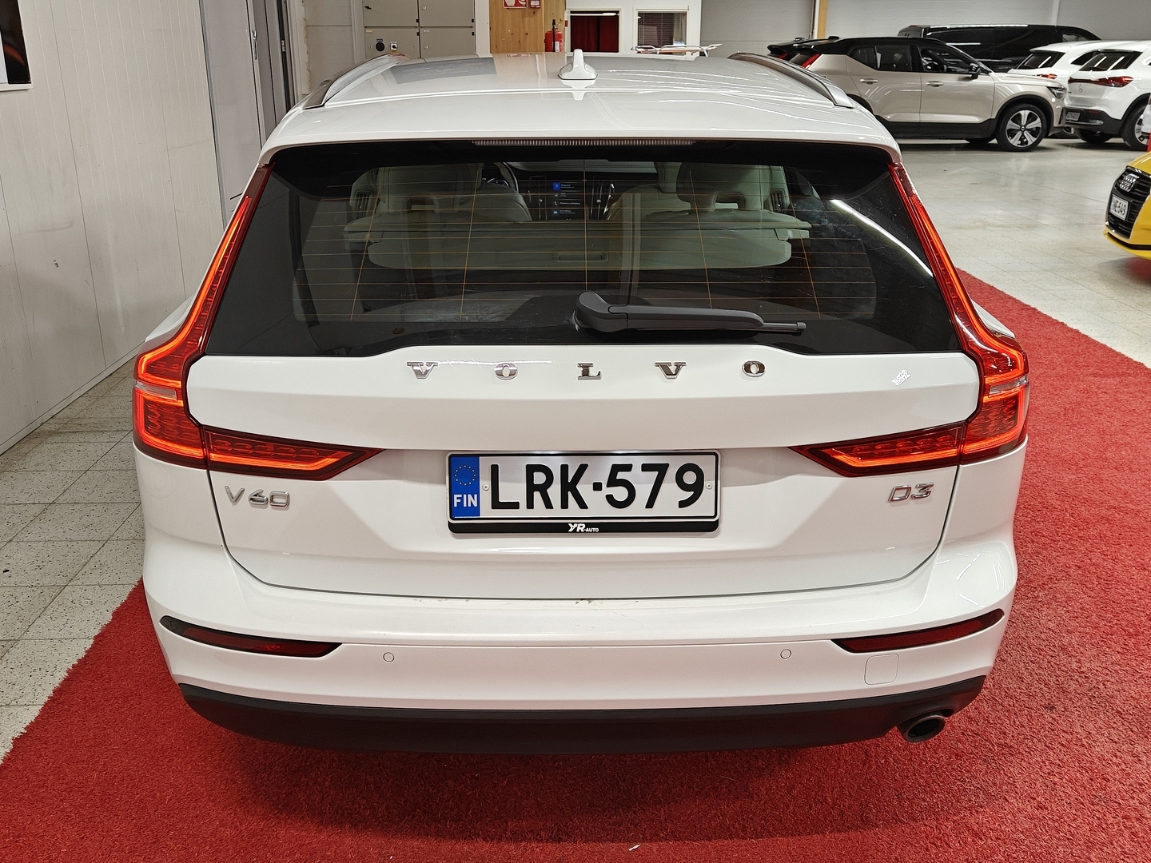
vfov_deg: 44.2
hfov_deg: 56.8
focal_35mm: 32
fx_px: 1064
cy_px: 432
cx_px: 576
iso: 100
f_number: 1.8
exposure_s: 1/100
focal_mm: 5.59
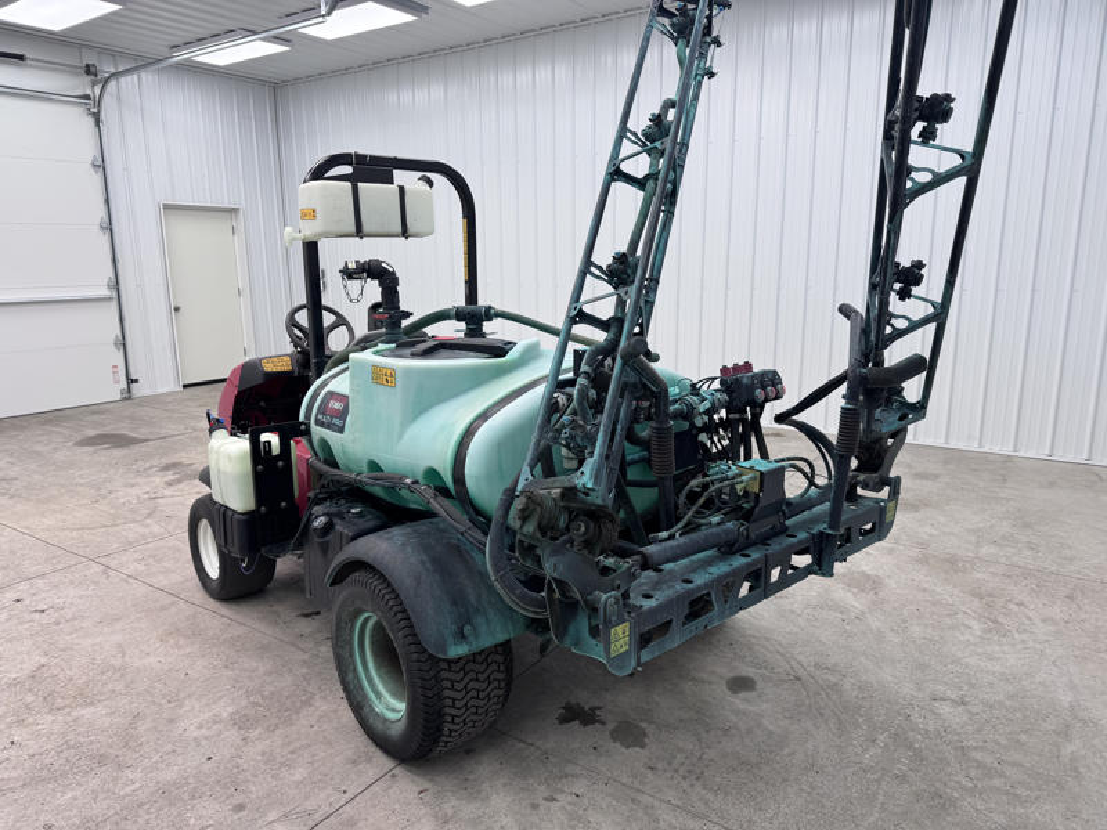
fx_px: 768
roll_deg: -0.8
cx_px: 554
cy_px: 415
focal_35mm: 24
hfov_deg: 71.6
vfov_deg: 56.8
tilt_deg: -12.5
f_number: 1.78
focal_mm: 6.76
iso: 64
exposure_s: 1/120
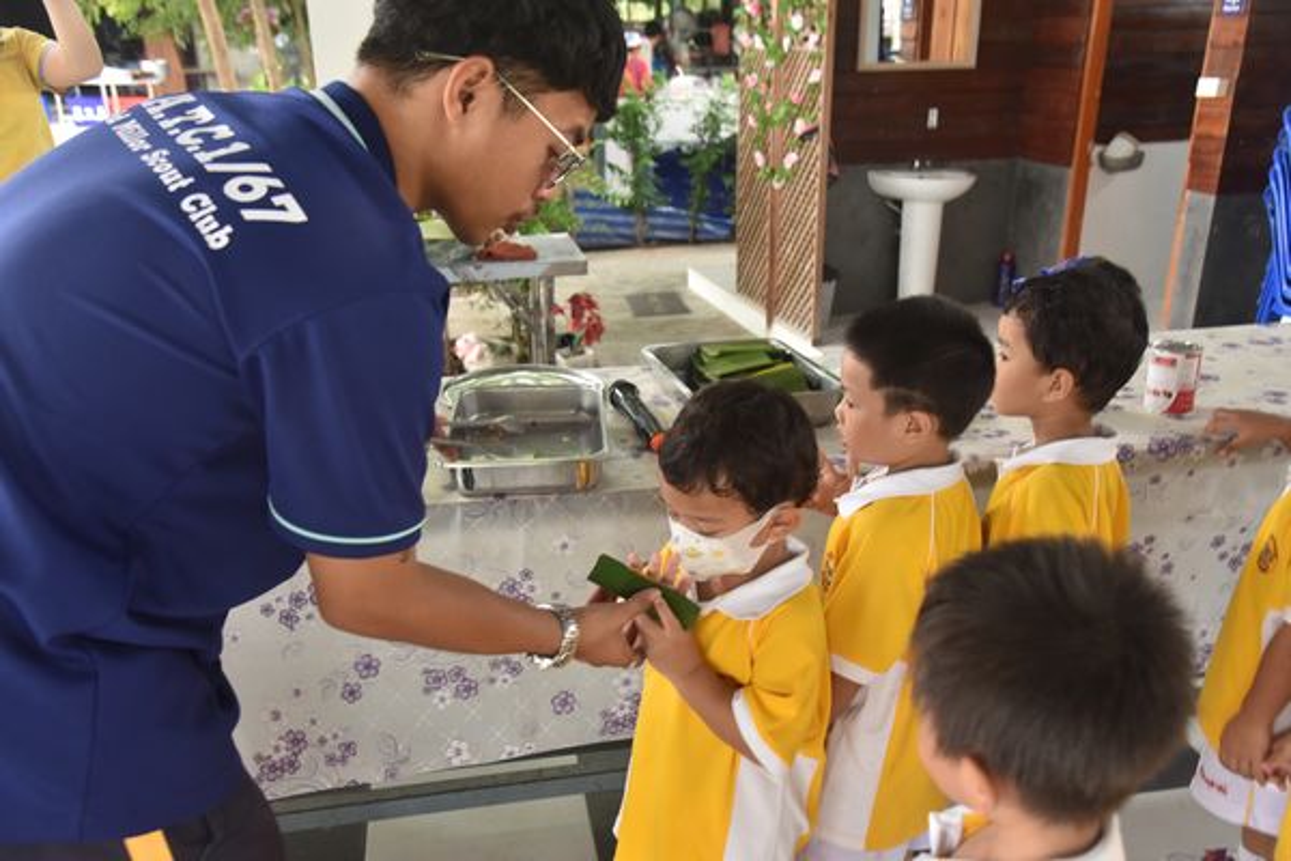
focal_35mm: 32
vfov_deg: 41.1
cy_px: 430
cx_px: 646
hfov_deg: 58.7
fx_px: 1147
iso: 1000
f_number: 4
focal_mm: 32
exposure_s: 1/80
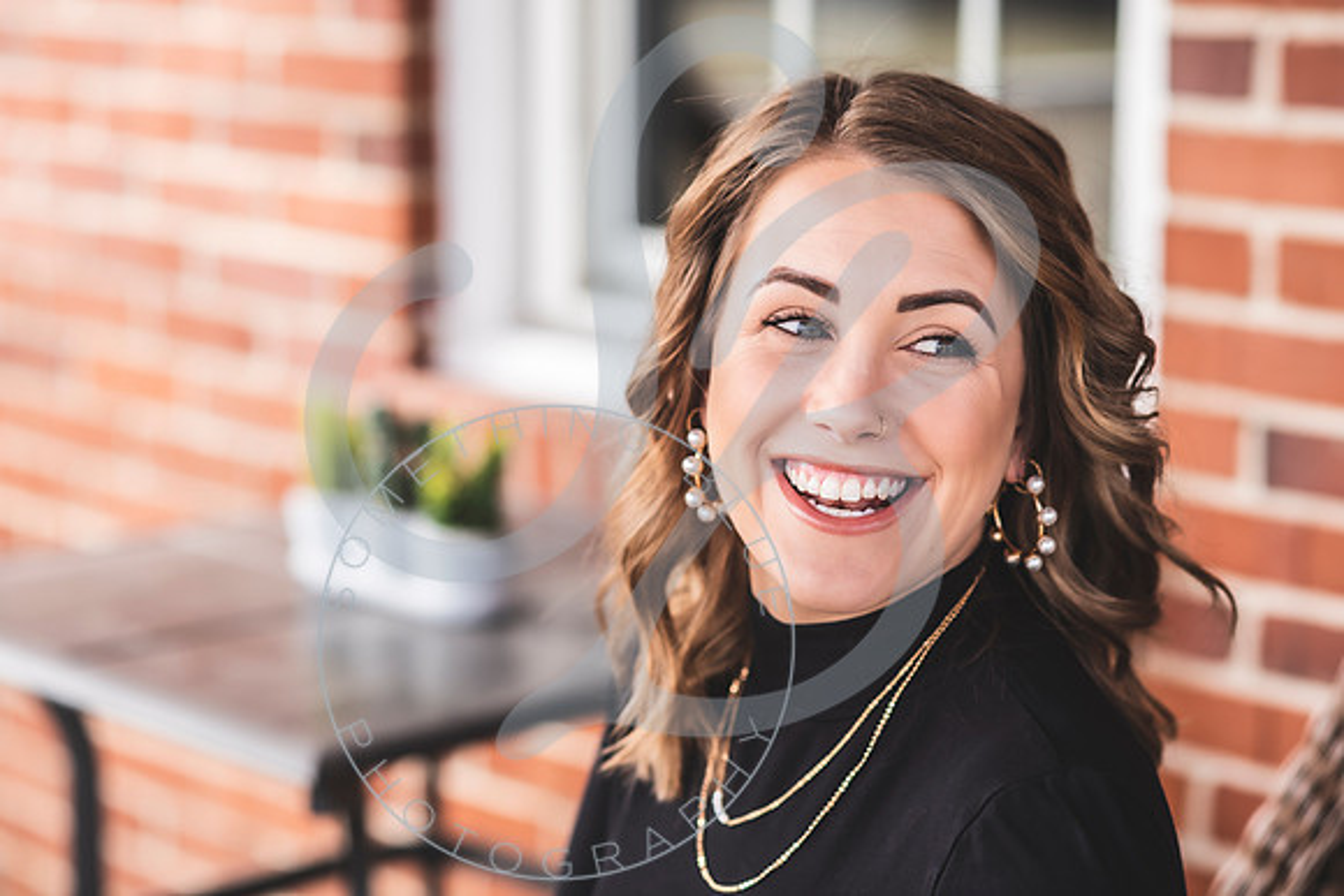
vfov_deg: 16.1
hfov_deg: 23.9
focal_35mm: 85
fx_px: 3174
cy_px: 448
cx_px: 672
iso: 100
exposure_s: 1/250
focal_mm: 85
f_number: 2.8
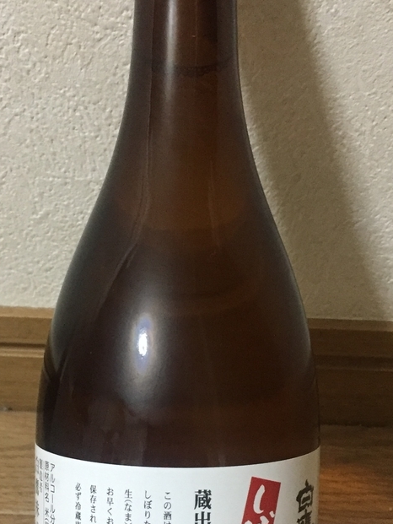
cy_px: 375
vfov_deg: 33.8
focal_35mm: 56
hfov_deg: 26.1
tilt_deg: -41.4
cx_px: 183
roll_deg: +1.4
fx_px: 847
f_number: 2.2
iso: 250
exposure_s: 1/17
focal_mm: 4.15
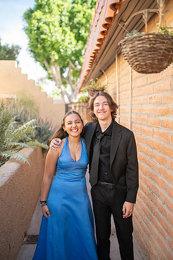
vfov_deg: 54.5
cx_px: 86
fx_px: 253
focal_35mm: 35
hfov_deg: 37.8
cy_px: 130
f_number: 1.4
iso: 400
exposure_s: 1/3200
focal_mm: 35
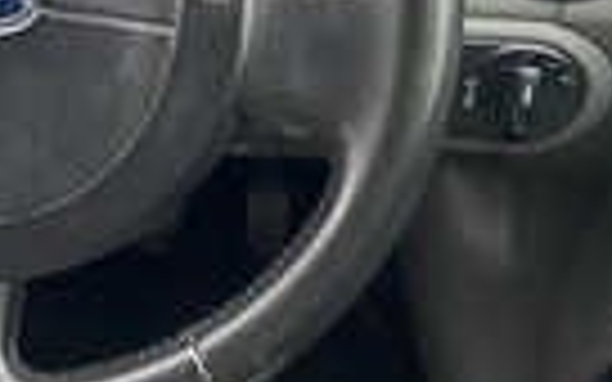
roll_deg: +6.6
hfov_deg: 27.9
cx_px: 63
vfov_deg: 18.0
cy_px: 27
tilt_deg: -32.0
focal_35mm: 71
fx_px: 1184
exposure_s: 1/60
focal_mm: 4.25
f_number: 1.8
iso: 250
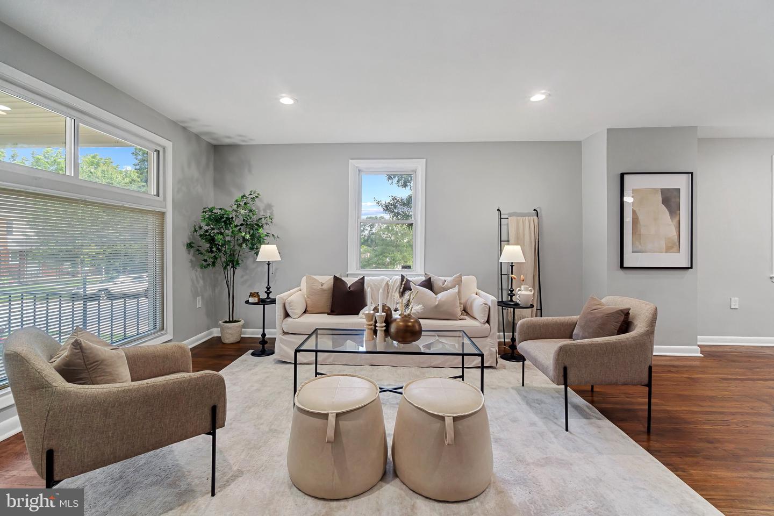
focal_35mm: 15
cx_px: 387
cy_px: 258
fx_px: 322
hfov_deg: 100.4
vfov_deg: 77.3
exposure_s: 1
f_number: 13
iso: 100
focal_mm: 10
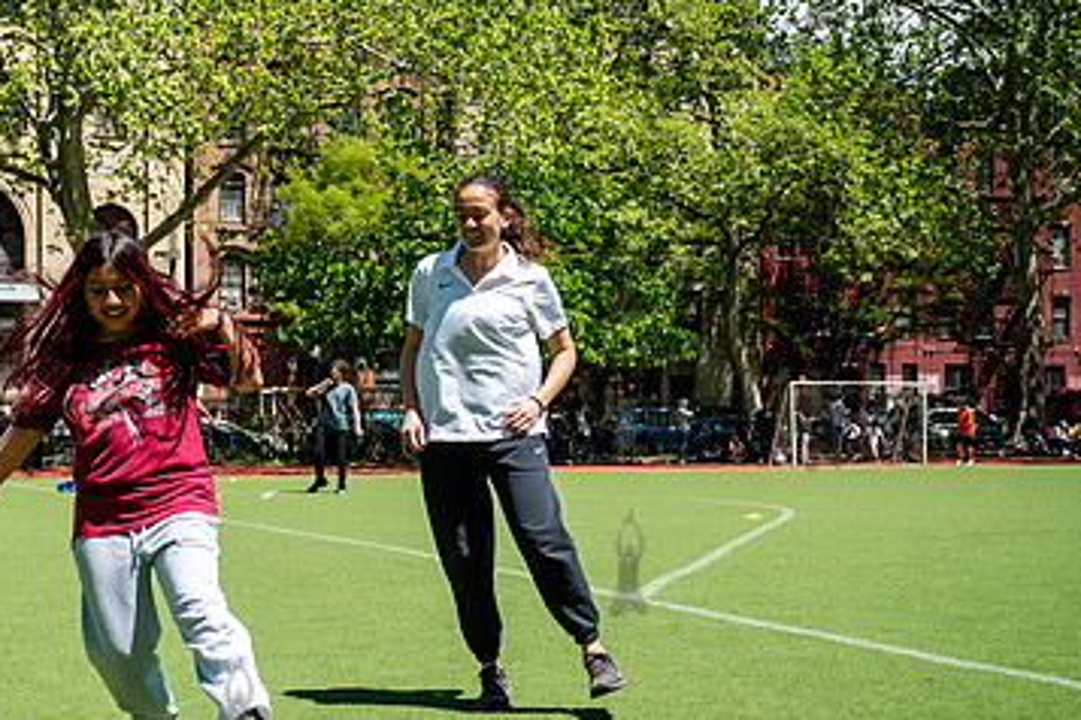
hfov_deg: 30.1
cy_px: 444
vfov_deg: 20.3
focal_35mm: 67
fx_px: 2012
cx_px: 588
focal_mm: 27
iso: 200
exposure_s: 1/1000
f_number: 4.5
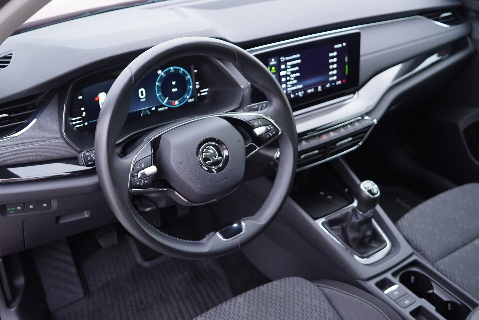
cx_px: 240
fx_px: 479
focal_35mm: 36
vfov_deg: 36.9
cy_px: 160
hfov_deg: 53.1
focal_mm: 24
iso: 320
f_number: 2.8
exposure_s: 1/40
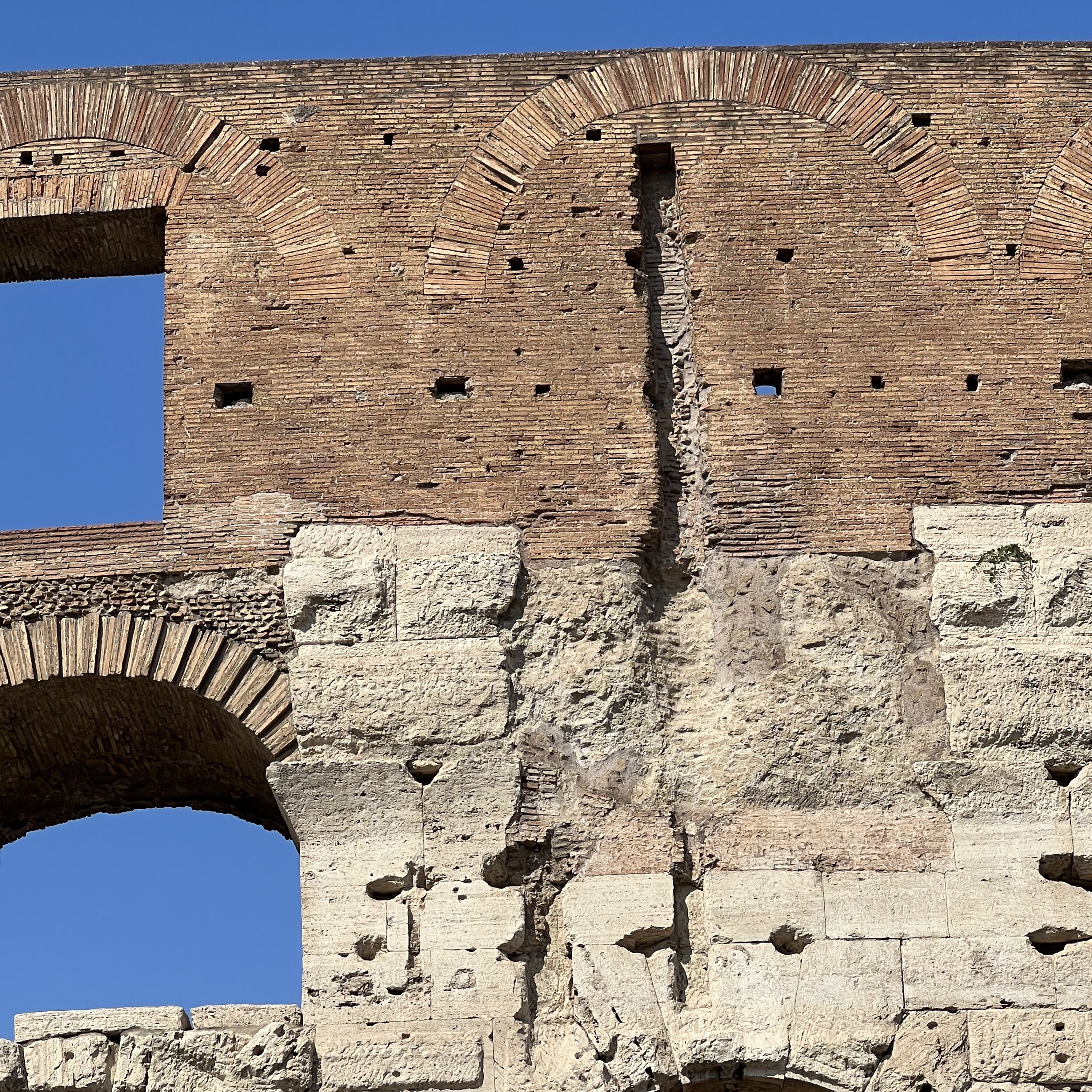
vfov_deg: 15.7
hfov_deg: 15.8
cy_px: 846
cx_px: 477
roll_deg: +1.4
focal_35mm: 110
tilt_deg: +24.3
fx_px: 3926
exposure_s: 1/1054
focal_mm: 9
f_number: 2.8
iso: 32
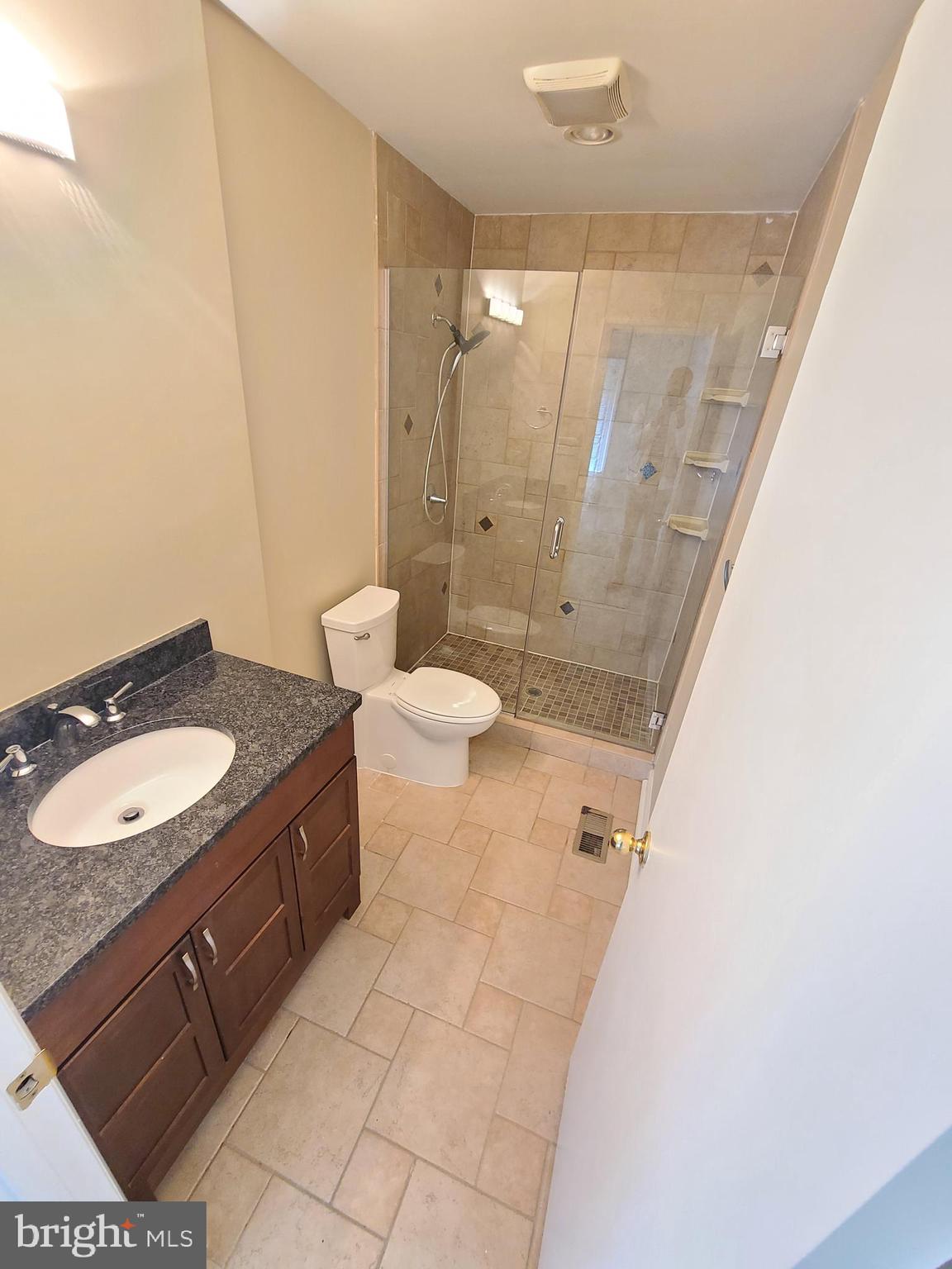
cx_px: 476
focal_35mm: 13
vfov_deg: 106.2
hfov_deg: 89.9
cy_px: 634
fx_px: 477
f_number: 2.2
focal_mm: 2.2
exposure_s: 1/29
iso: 500
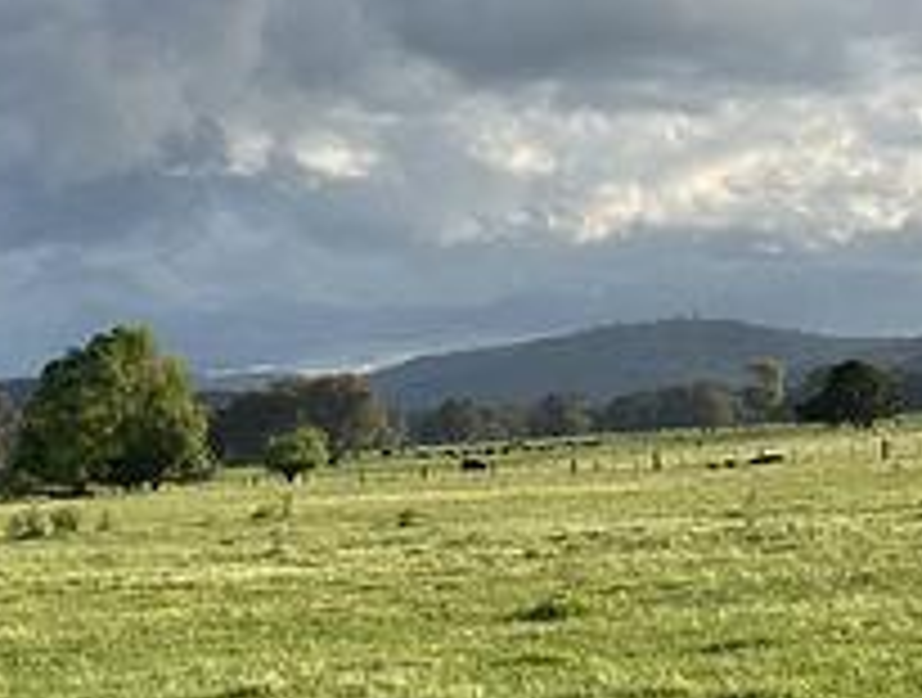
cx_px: 540
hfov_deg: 13.6
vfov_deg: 10.3
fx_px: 3873
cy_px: 471
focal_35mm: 145
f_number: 1.78
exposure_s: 1/2114
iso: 64
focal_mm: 6.86
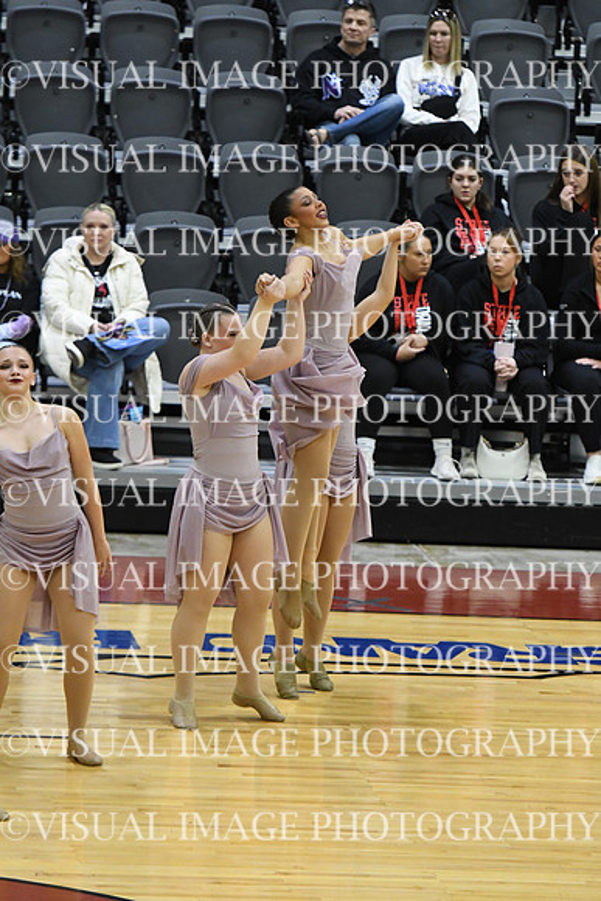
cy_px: 450
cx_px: 300
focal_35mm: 232
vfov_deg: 8.9
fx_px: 5806
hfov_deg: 5.9
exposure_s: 1/400
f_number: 3.5
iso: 4000
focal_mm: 155
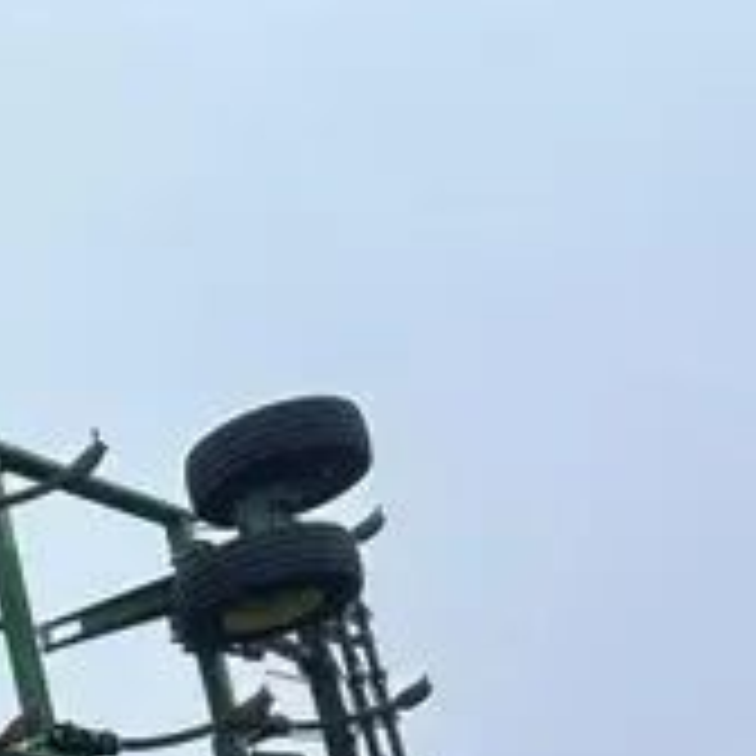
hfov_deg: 17.9
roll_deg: +0.1
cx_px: -526
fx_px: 2001
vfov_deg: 19.4
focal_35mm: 81
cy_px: 1040
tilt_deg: -0.5
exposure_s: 1/1083
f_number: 1.78
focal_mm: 6.86
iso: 80
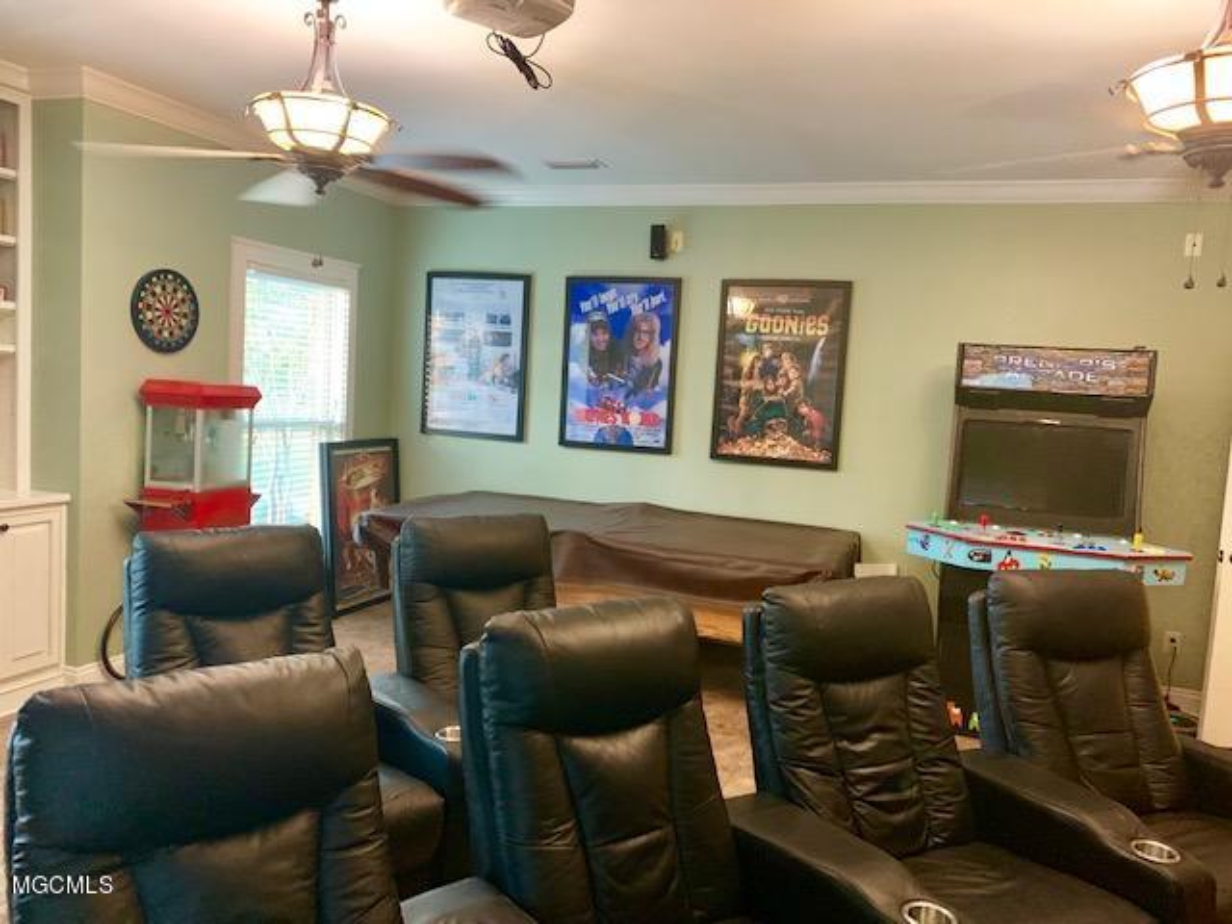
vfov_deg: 53.1
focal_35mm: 26
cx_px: 616
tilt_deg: -4.3
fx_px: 925
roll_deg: -3.3
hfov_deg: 67.3
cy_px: 462
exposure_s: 1/30
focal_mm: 4.25
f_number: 1.8
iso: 400
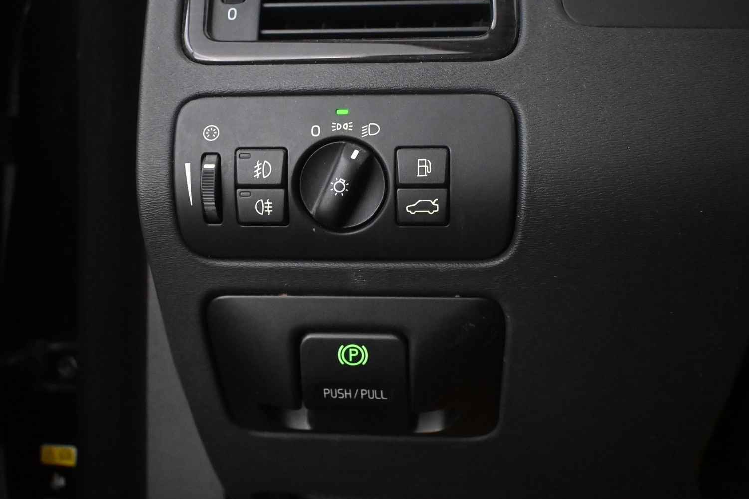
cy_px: 241
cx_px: 356
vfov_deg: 31.9
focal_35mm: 42
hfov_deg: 46.4
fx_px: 874
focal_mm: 26
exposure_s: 1/60
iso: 9000
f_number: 4.5
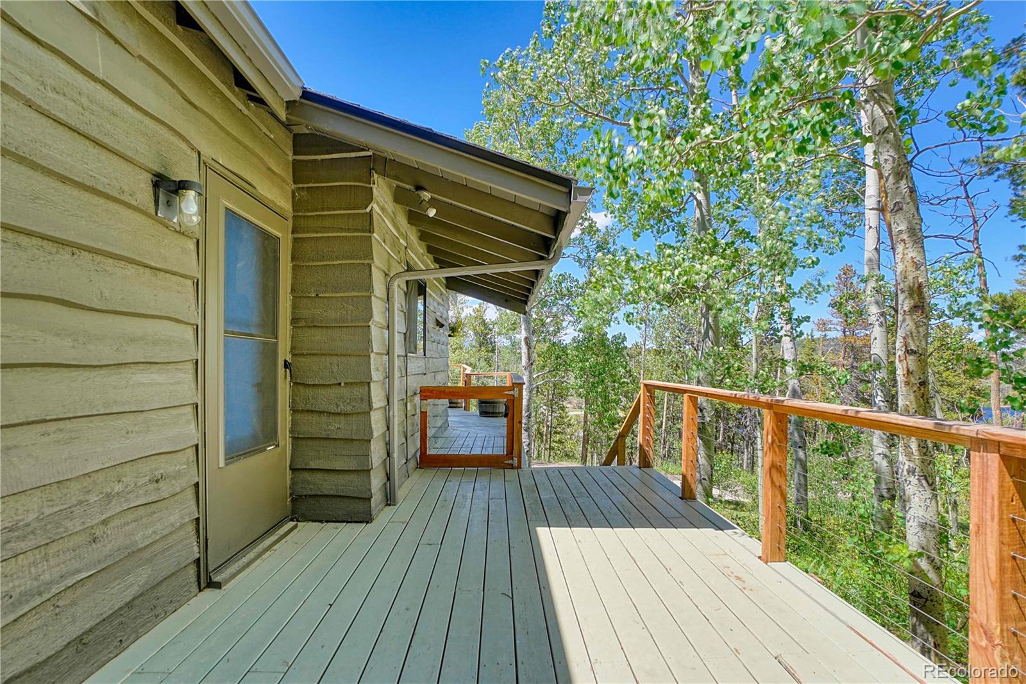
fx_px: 427
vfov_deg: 77.3
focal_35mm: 15
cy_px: 342
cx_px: 513
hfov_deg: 100.4
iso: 125
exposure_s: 1/60
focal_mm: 10
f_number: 6.3
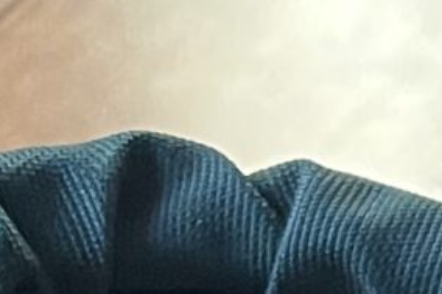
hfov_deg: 7.9
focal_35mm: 244
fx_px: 2994
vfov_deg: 4.9
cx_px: 977
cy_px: 1286
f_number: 1.6
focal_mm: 4.2
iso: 500
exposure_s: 1/57
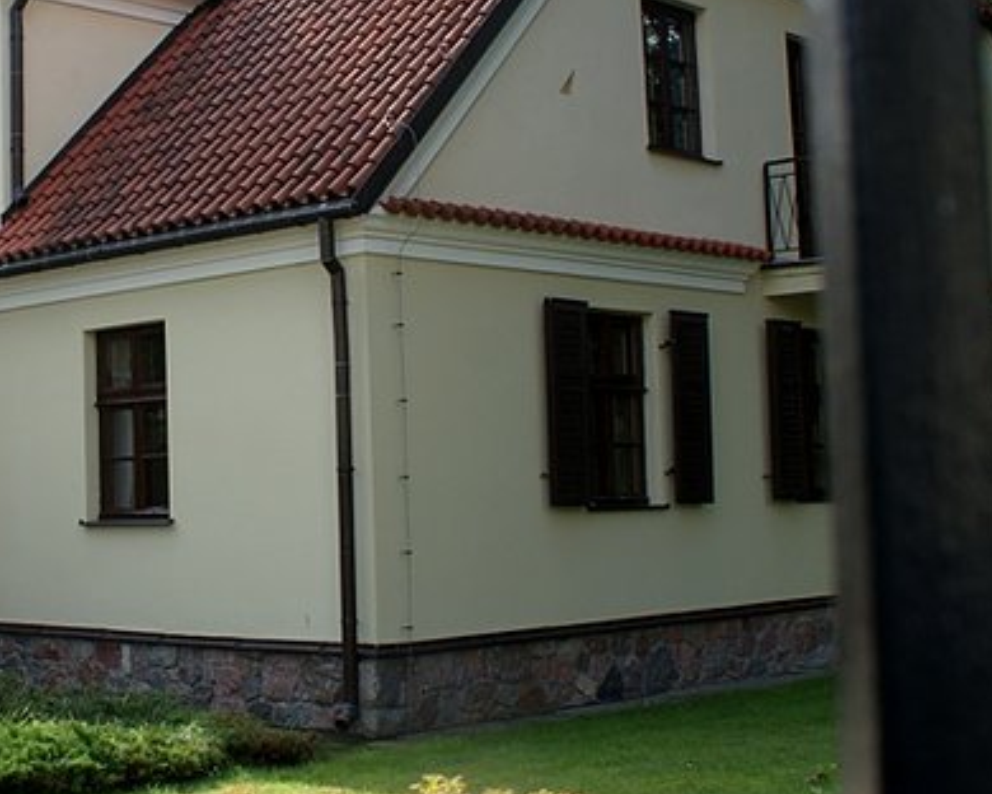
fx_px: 1908
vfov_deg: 23.0
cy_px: 102
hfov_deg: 28.3
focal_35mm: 65
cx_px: 158
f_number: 8
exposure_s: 1/60
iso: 100
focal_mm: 20
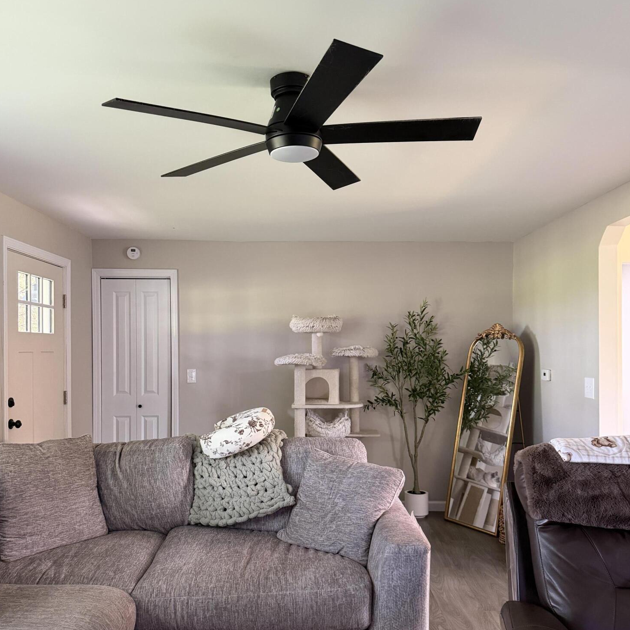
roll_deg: -1.5
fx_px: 597
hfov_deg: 55.6
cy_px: 352
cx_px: 318
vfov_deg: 55.5
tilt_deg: -0.2
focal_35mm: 29
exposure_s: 1/60
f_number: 1.78
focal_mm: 6.76
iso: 400
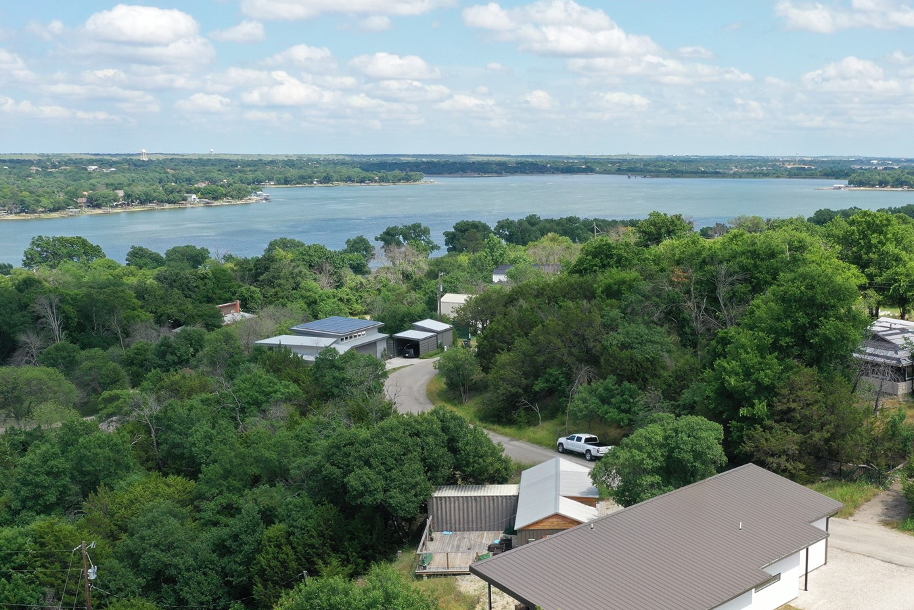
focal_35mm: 45
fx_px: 1143
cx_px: 621
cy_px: 422
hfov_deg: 42.9
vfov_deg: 29.6
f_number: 5.6
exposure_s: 1/400
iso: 100
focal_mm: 10.26
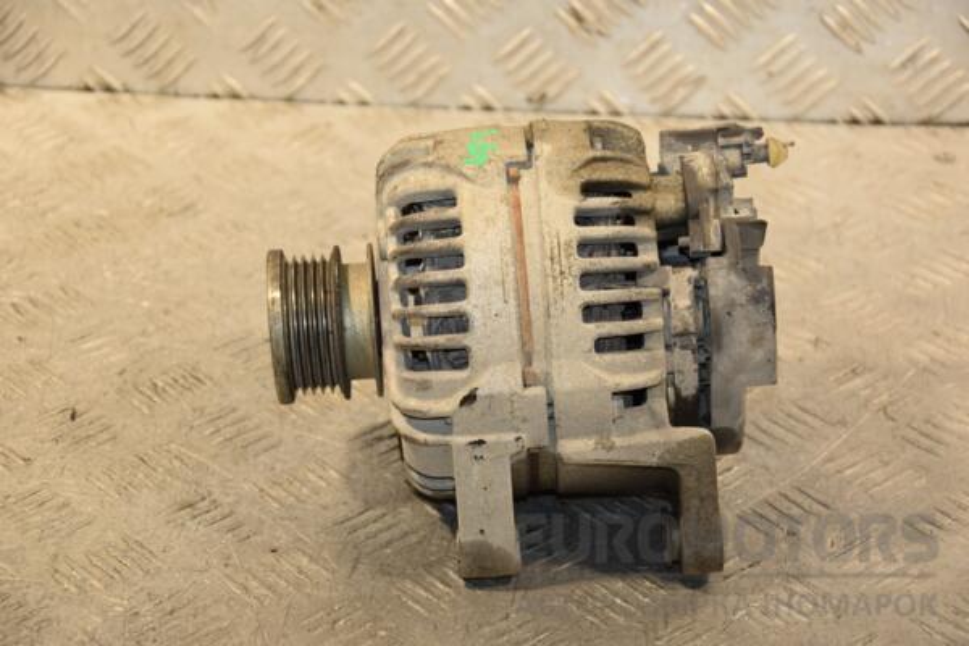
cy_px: 323
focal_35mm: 105
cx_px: 484
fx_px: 2826
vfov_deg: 13.0
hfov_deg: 19.5
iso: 800
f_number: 5.3
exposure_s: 1/160
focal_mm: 70
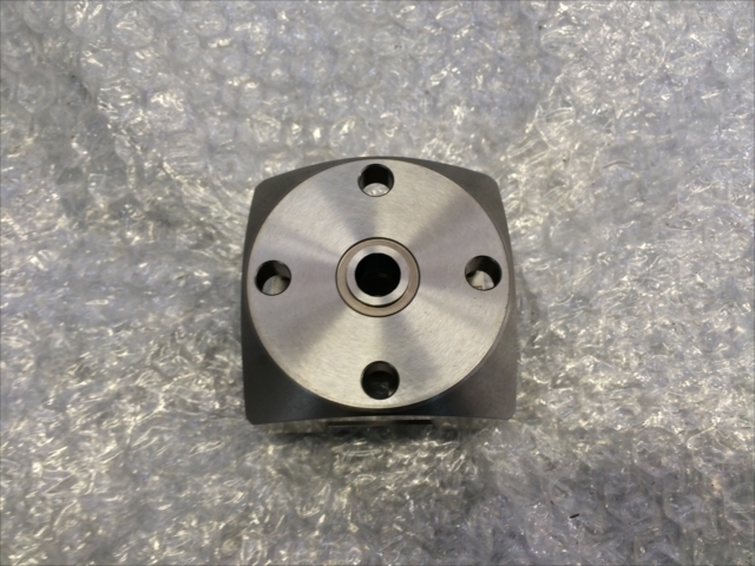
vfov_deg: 48.2
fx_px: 633
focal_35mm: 29
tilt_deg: -72.8
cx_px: 378
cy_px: 283
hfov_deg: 61.7
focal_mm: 4.15
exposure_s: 1/30
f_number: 2.2
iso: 50
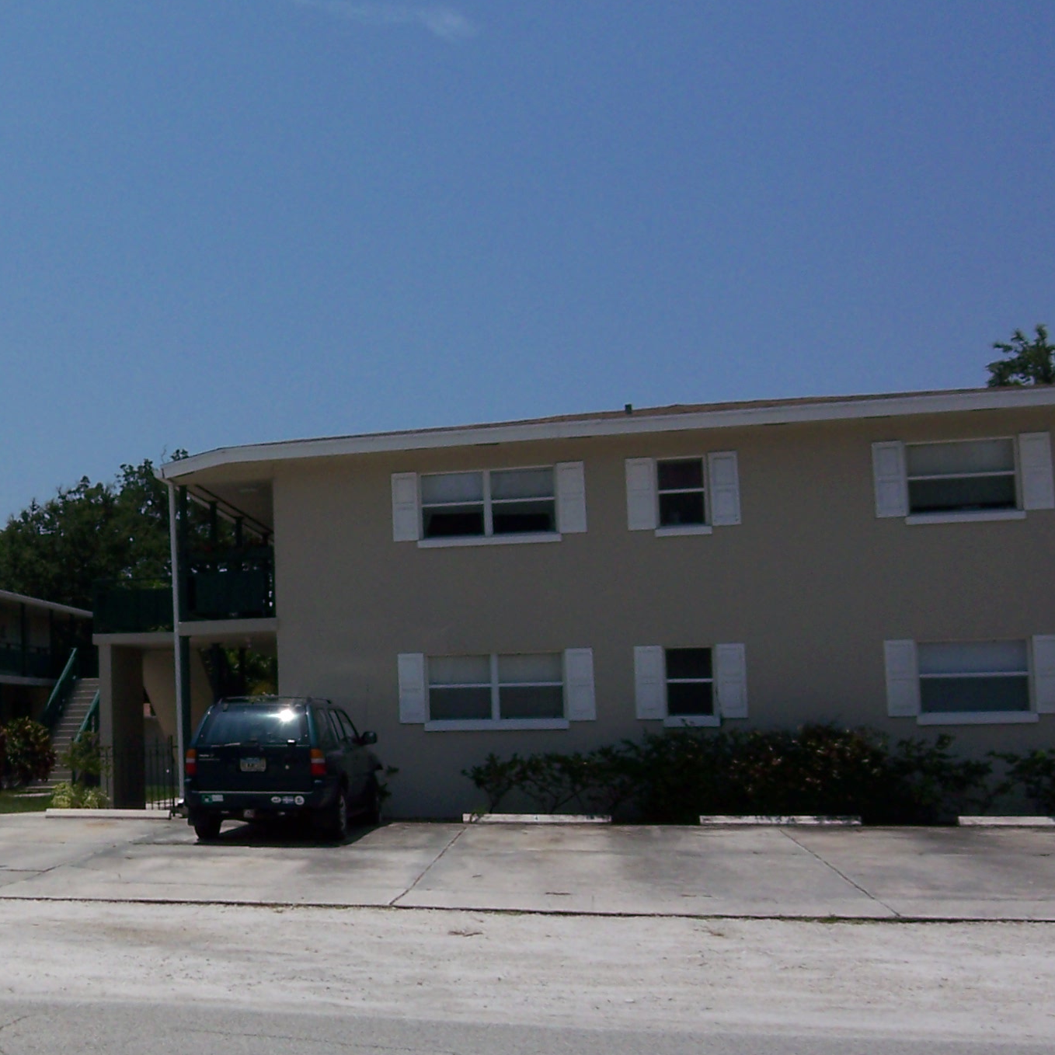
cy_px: 562
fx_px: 1586
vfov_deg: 36.8
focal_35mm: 46
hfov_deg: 33.4
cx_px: -19
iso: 50
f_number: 5.6
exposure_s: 1/640
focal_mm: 3.8
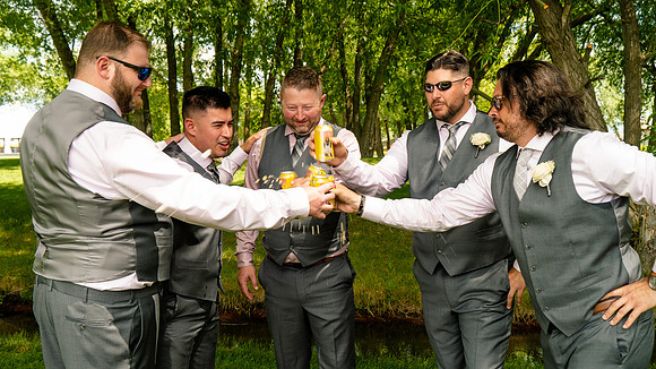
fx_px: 602
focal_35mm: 35
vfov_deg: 34.1
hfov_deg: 57.2
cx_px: 328
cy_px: 184
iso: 100
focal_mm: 33
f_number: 6.3
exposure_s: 1/60
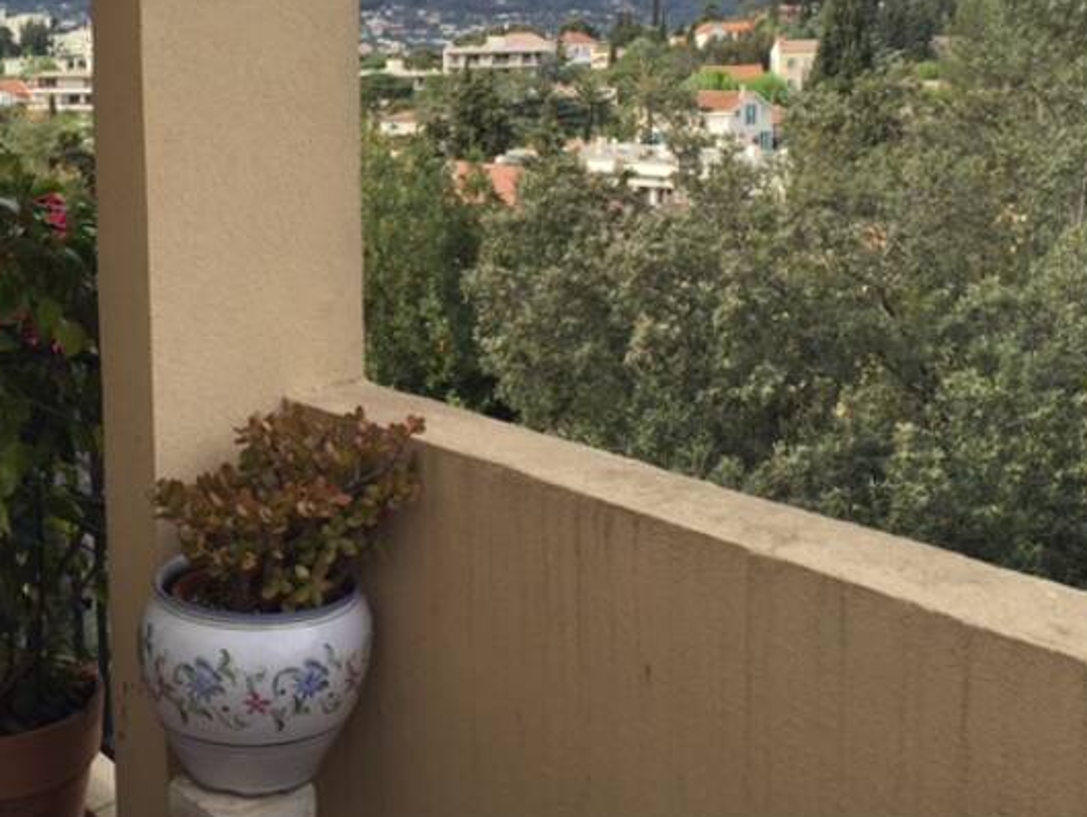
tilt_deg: -8.3
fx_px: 1319
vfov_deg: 34.1
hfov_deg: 44.3
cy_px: 287
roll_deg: +0.3
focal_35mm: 42
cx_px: 394
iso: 32
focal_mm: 4.15
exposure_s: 1/760
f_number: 2.2
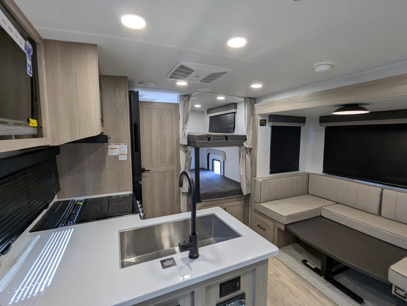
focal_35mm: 16
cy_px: 153
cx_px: 204
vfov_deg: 78.2
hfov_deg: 94.4
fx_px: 188
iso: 95
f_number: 2.2
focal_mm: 2.35
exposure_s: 1/79.5
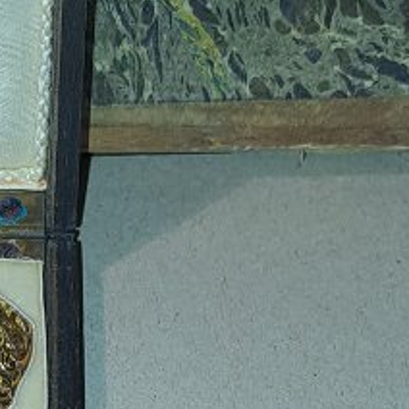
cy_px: 463
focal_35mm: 125
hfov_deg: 13.7
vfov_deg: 13.6
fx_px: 1671
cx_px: -31
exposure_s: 1/50
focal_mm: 4.65
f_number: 1.8
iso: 50
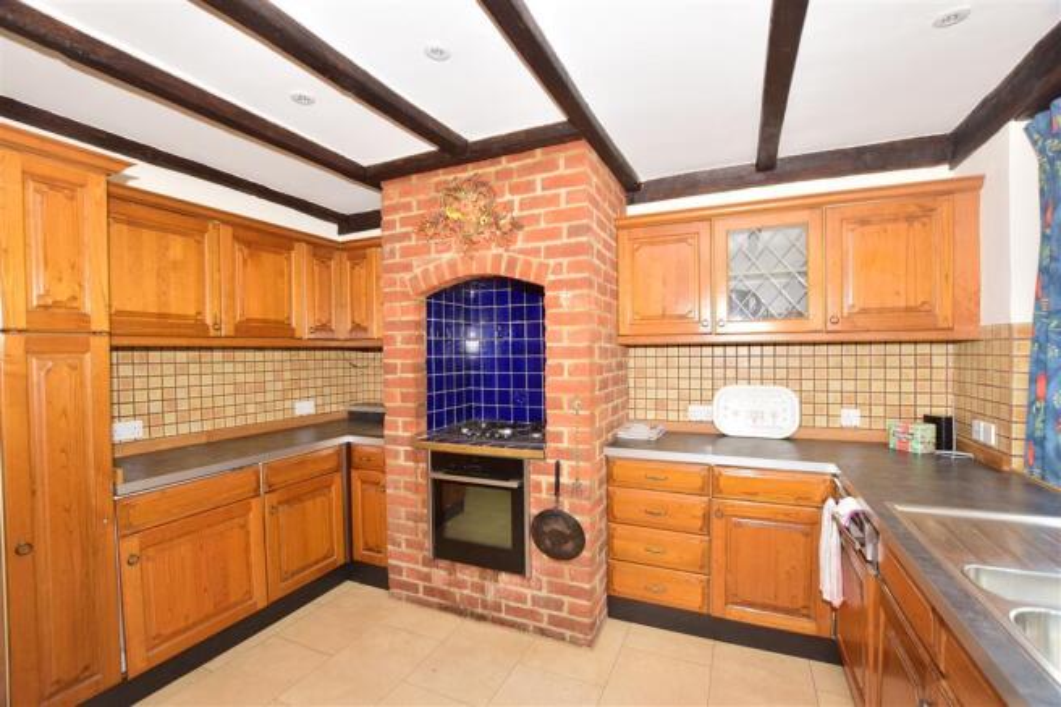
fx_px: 442
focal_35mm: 15
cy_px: 354
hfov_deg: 100.4
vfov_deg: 77.3
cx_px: 530
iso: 500
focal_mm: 10
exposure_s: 1/60
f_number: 5.6
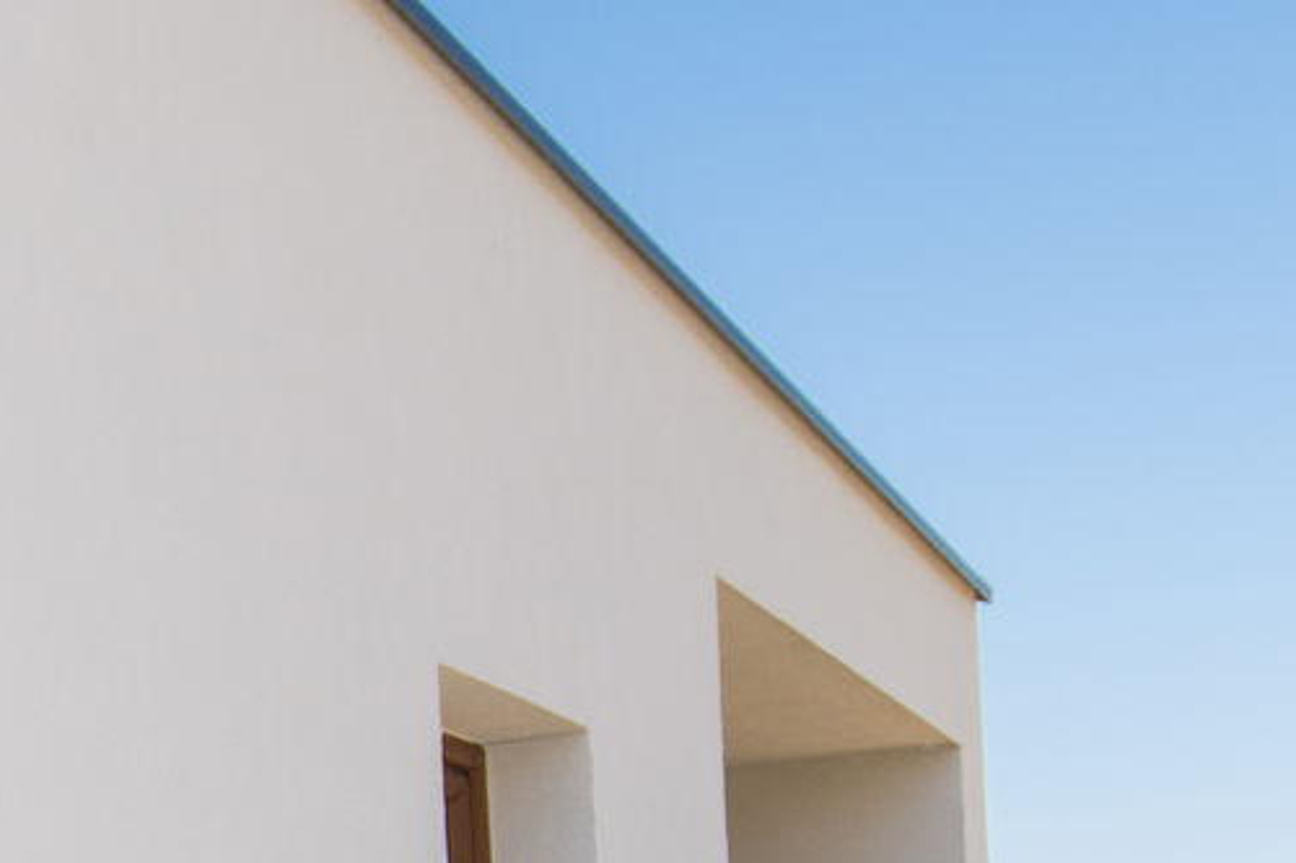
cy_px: 1175
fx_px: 3023
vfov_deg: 15.4
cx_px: -402
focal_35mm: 84
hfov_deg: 21.7
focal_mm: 10
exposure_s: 1/250
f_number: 6.3
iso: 100
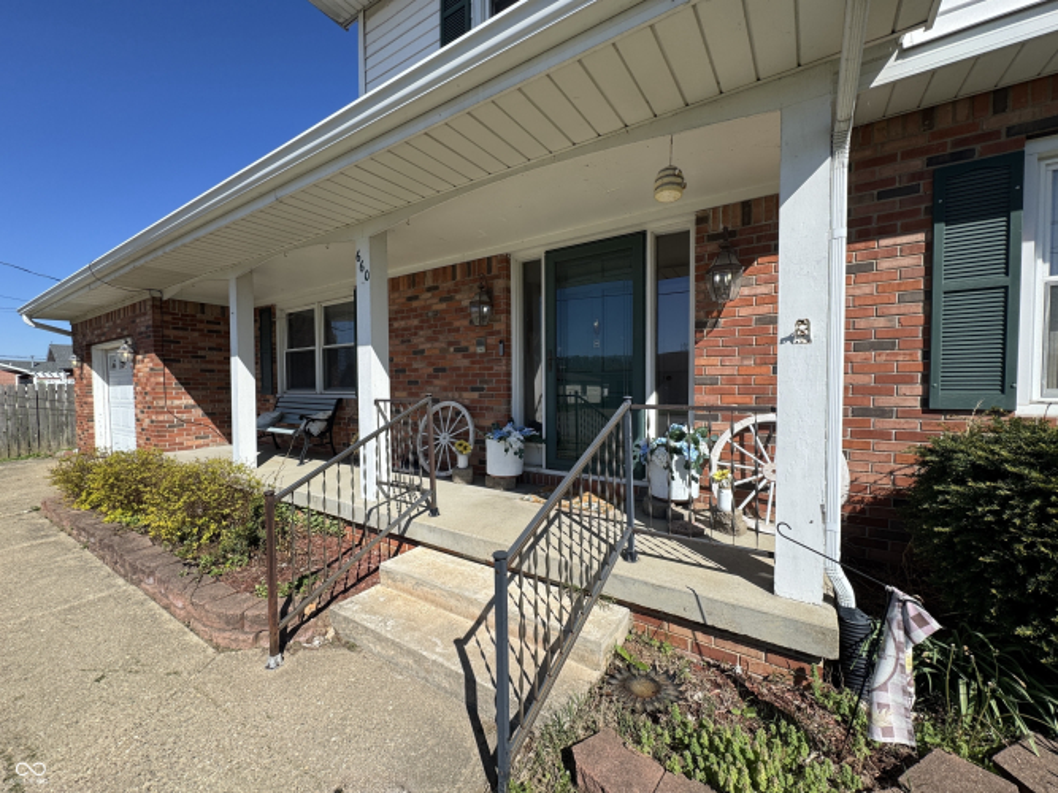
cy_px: 396
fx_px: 428
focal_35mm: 14
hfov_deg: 102.1
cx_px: 529
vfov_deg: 85.7
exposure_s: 1/1346
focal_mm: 2.22
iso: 40
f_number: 2.2
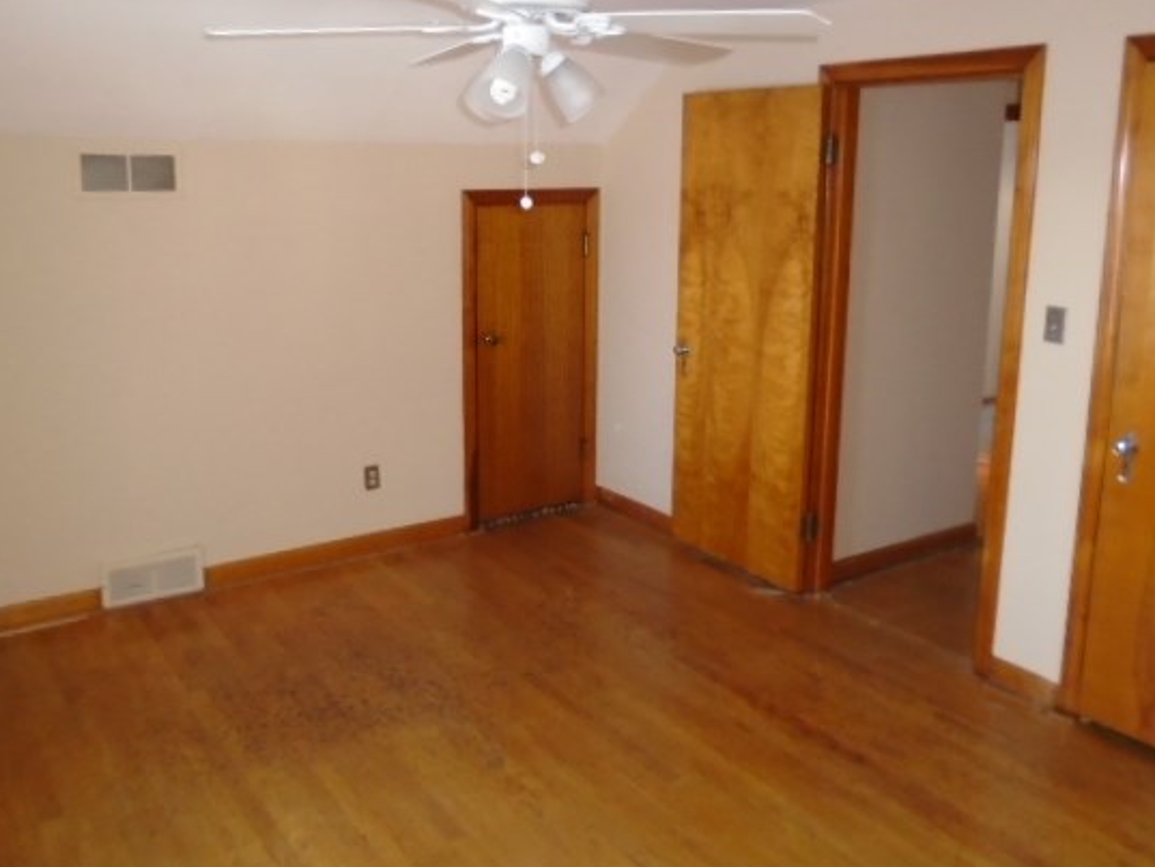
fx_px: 1035
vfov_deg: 45.3
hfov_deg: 58.3
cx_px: 576
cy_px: 364
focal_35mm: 31
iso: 400
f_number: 3.2
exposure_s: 1/30
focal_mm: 4.6
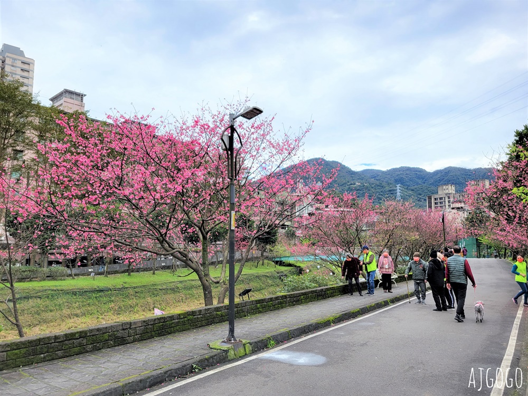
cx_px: 264
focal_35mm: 26
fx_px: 397
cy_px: 198
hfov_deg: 67.3
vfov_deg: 53.1
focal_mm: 5.4
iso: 40
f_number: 1.8
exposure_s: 1/1169
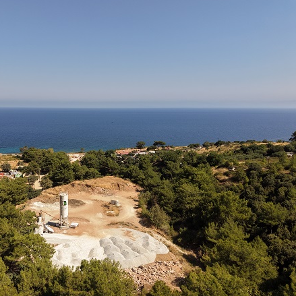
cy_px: 147
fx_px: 281
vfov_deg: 55.6
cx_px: 98
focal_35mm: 29
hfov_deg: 54.5
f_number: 1.8
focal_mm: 8.67
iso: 150
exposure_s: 1/180
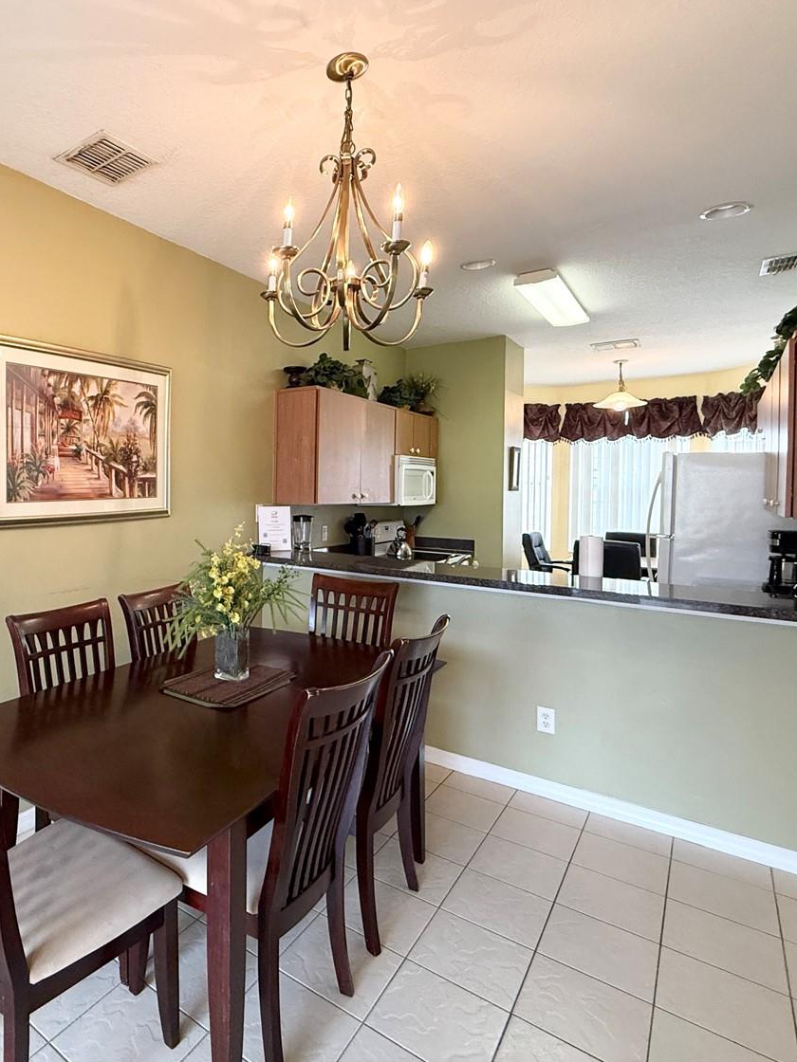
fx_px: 614
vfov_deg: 81.6
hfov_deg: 62.4
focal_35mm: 20
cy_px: 495
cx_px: 204
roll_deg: -0.8
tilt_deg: -0.1
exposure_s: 1/60
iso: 320
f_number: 2.2
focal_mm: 2.22
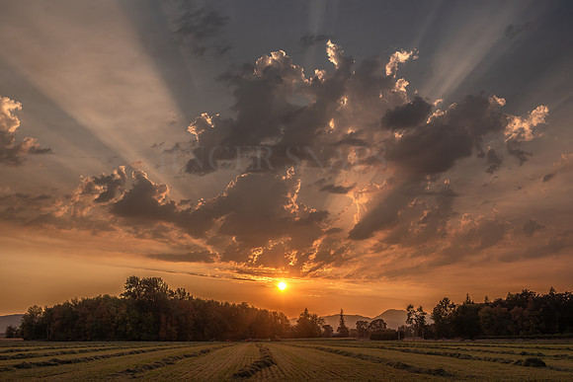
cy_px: 191
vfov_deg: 37.9
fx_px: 557
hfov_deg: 54.4
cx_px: 286
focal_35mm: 35
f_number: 9
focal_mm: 35
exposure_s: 1/1600
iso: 320
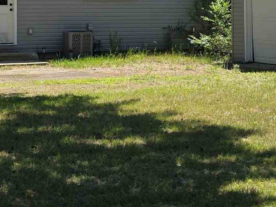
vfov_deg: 14.7
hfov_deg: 19.8
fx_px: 789
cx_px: 131
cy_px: -2
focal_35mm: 99
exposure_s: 1/3291
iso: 80
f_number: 1.7
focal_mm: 6.3
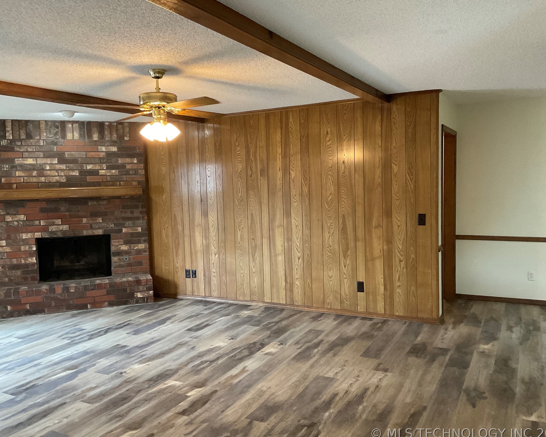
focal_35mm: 31
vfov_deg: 47.1
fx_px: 501
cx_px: 273
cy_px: 220
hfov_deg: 57.2
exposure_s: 1/60
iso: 200
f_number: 1.8
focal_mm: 3
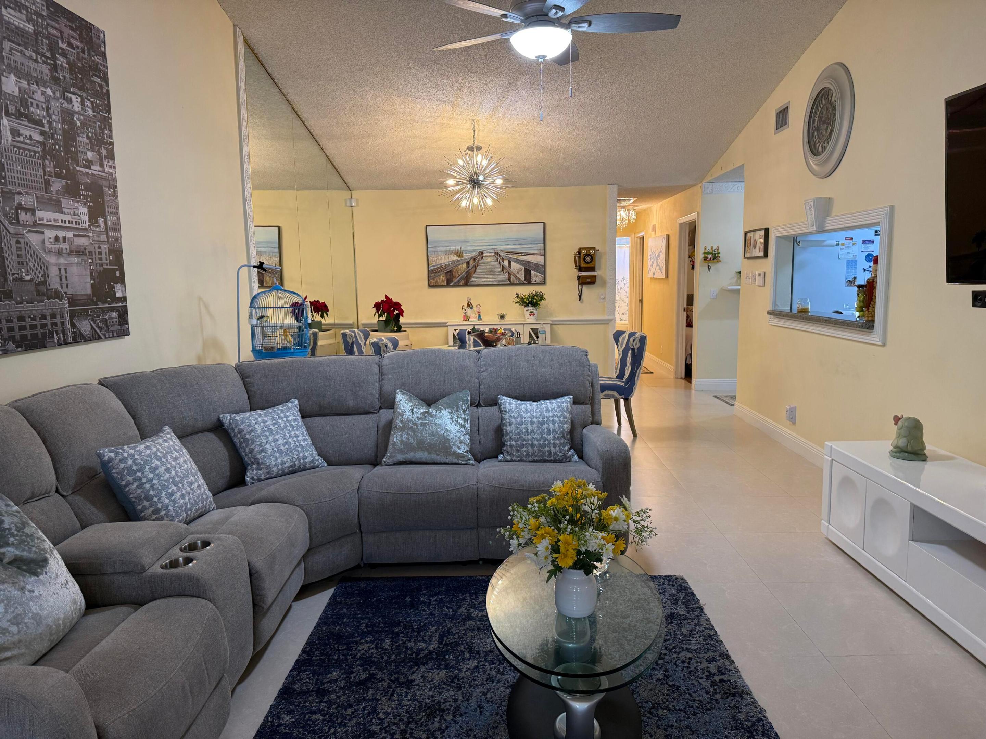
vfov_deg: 56.8
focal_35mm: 24
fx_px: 684
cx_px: 493
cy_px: 370
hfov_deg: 71.6
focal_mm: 6.76
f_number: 1.78
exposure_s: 1/60
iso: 160
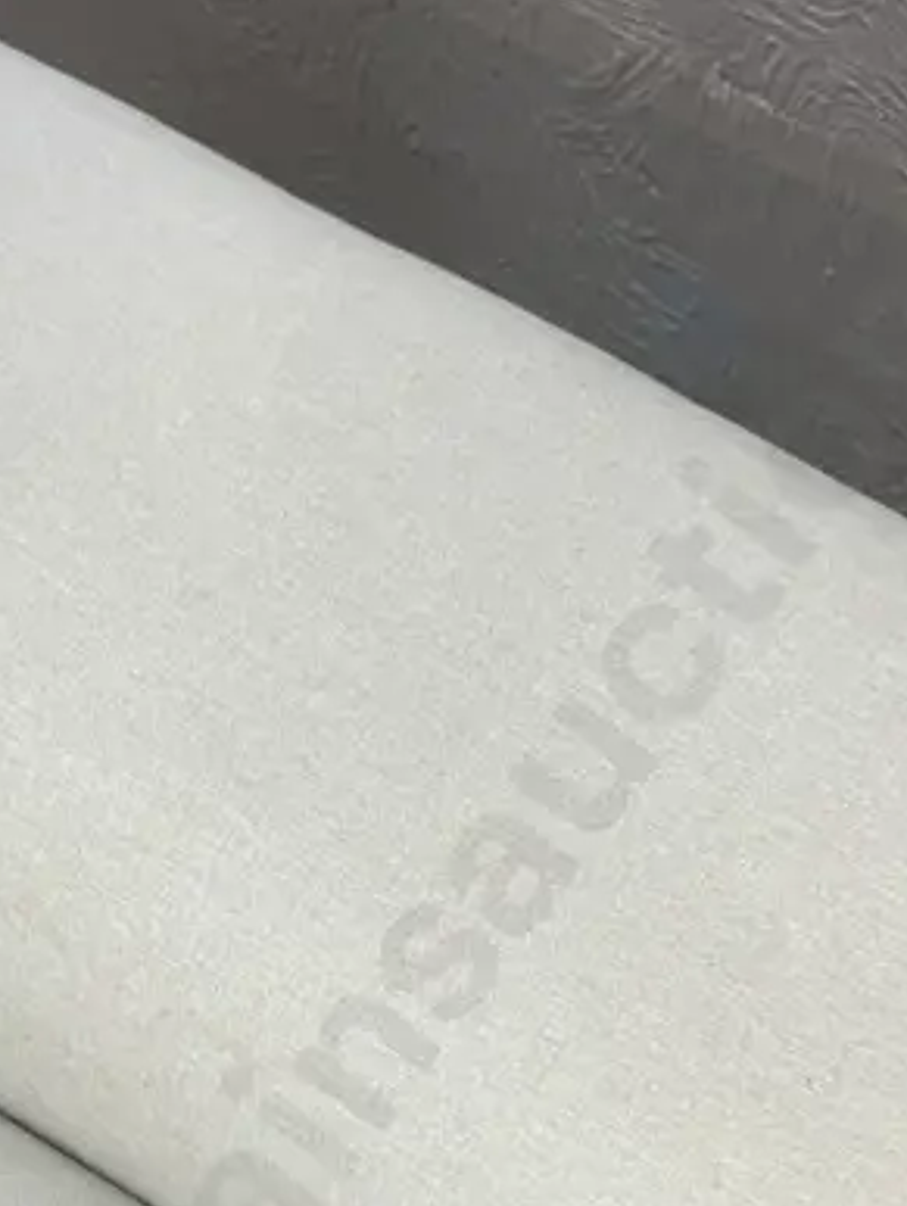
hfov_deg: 19.9
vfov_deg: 25.8
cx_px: 411
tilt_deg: -51.9
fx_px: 2581
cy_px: 994
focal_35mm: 74
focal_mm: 3.99
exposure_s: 1/50
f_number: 1.8
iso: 80
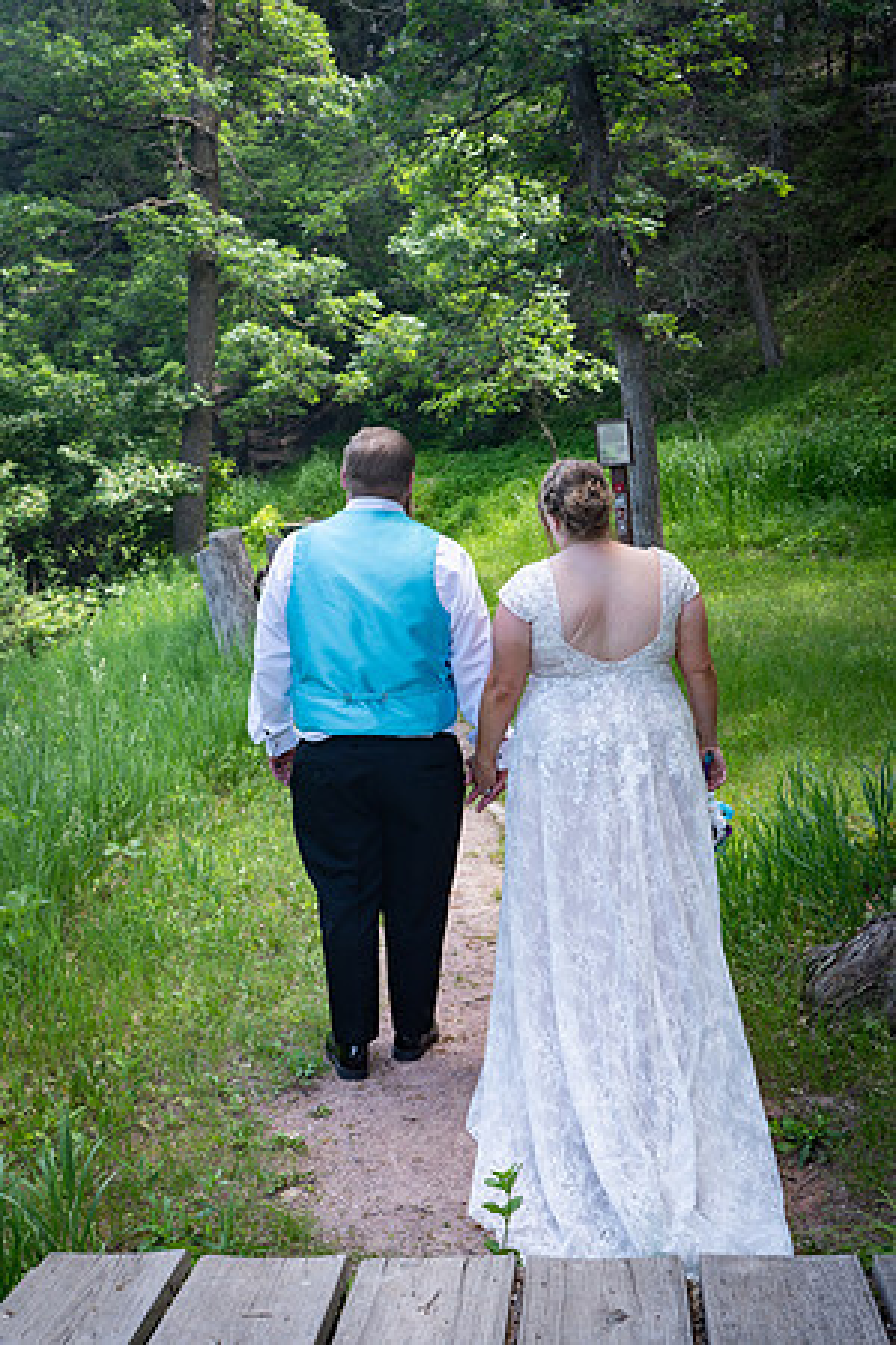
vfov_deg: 46.4
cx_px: 448
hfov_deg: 31.9
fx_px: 1568
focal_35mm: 42
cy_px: 672
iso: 100
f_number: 5
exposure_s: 1/125
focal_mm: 42
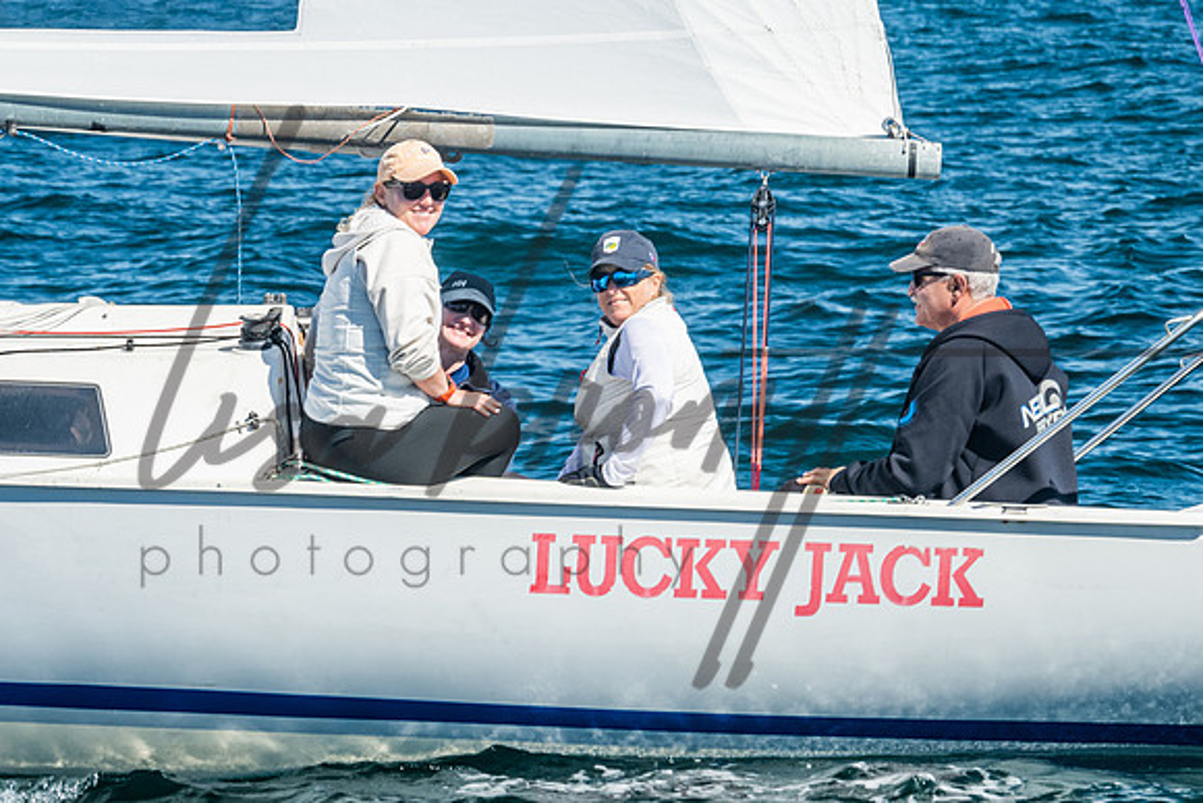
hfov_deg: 7.8
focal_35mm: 263
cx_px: 607
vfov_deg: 5.2
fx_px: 8785
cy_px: 278
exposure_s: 1/320
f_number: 10
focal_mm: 150
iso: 400
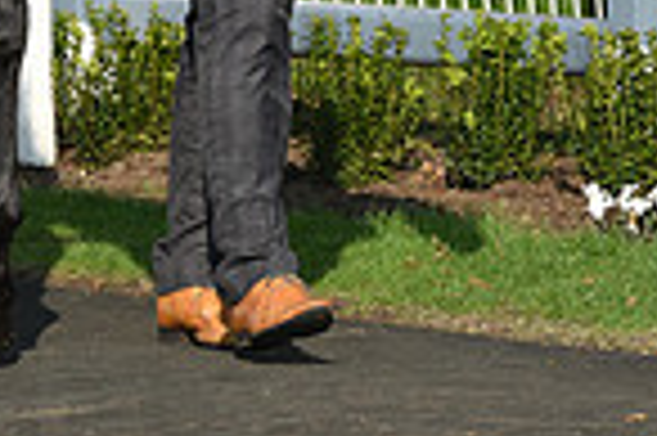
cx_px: -27
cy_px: -416
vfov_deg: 2.1
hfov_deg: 3.1
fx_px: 11958
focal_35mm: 656
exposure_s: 1/3200
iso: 640
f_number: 6.3
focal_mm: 165
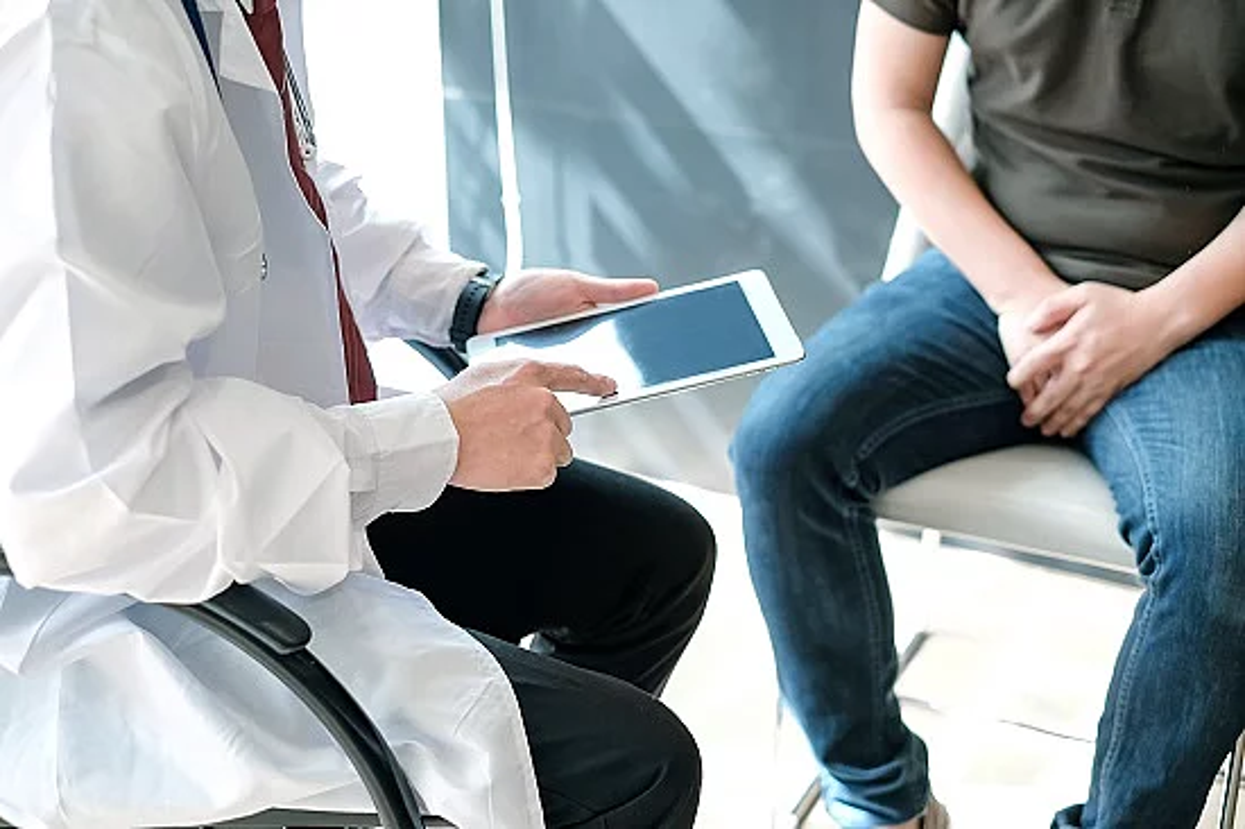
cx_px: 622
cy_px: 414
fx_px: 1832
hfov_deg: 37.5
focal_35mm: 53
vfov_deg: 25.5
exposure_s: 1/200
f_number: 2
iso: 320
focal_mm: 35
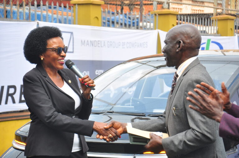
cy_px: 79
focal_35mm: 120
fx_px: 796
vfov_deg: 11.4
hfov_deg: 17.1
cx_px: 120
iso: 500
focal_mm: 80
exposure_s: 1/400
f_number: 5.3
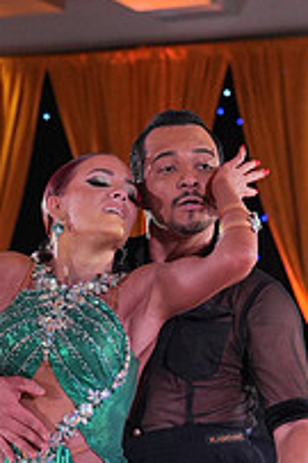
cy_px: 593
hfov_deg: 8.3
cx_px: 175
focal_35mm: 166
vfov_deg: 12.0
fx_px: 2134
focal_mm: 58
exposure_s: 1/500
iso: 2500
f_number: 4
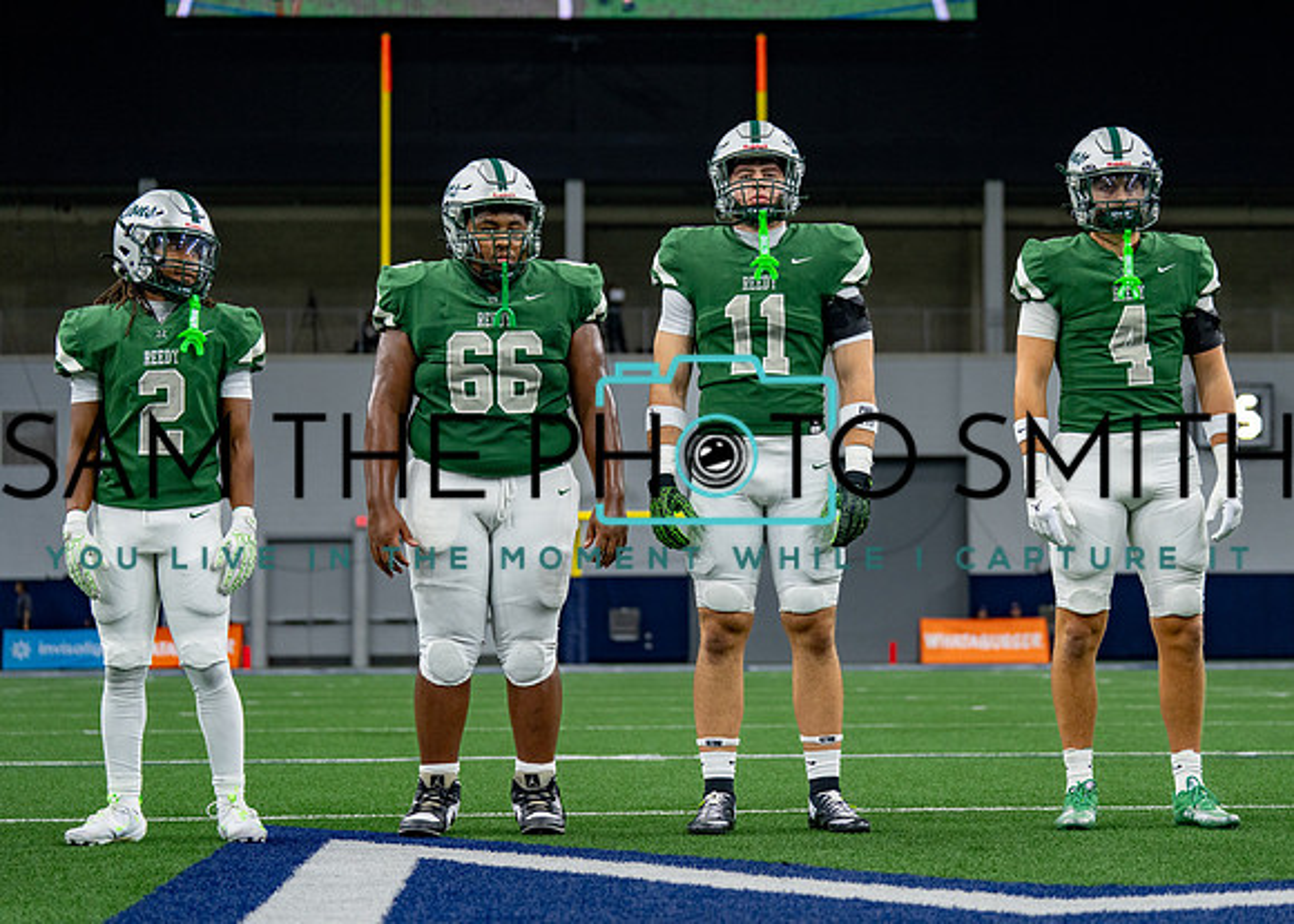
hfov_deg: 24.0
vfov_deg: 17.3
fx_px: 3037
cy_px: 426
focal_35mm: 83
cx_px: 761
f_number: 2.8
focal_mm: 70
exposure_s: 1/500
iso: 640
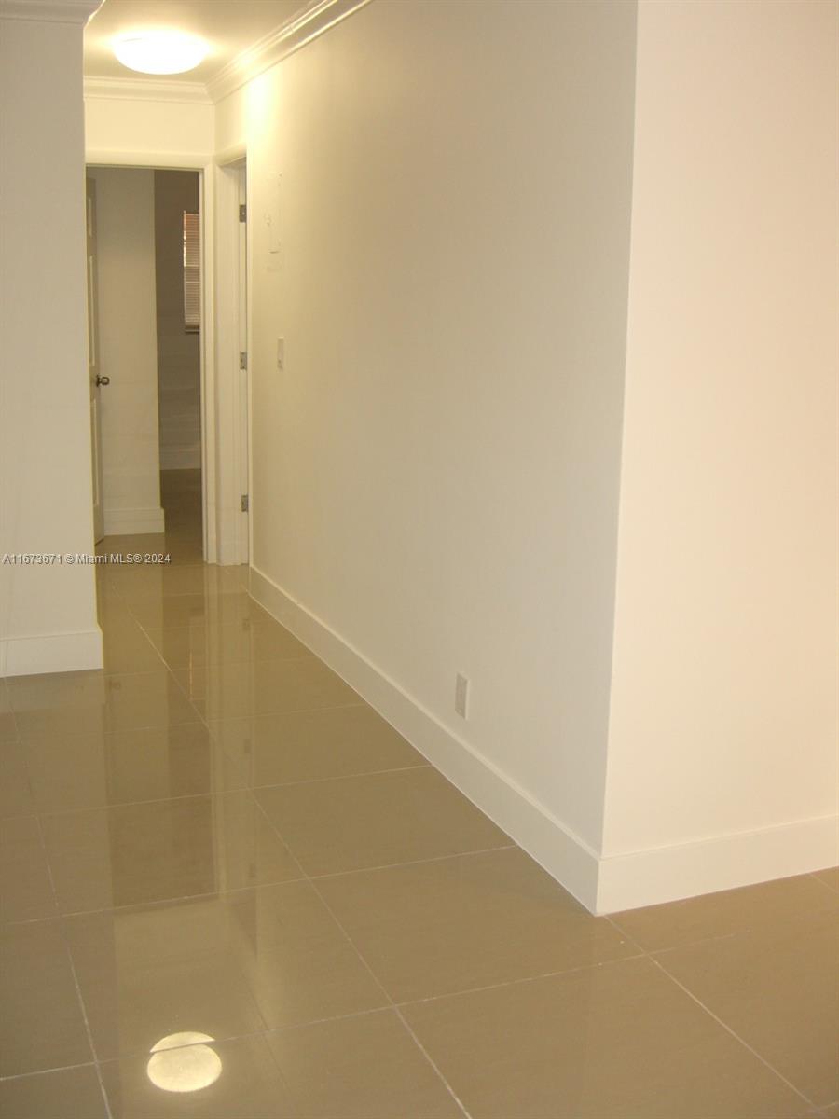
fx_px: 1228
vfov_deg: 49.0
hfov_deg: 37.7
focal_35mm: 38
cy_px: 560
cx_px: 420
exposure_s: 1/60
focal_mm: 7.9
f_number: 2.8
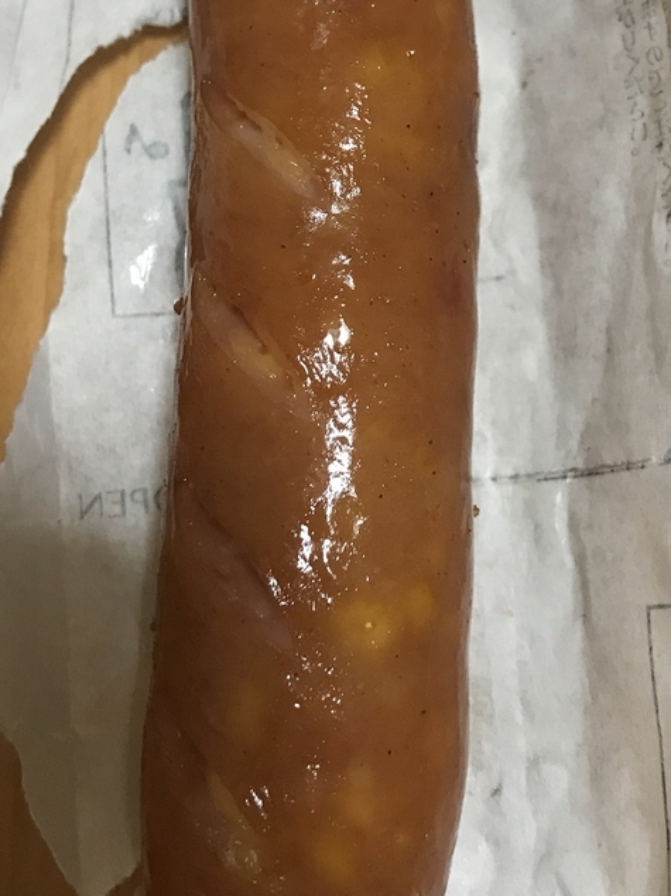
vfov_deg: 36.0
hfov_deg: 27.5
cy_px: 331
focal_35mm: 53
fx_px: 1371
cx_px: 346
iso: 64
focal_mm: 3.99
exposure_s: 1/17
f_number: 1.8
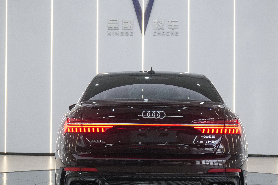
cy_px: 97
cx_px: 150
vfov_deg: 16.9
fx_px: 625
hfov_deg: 25.1
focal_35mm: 81
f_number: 6.3
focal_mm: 34
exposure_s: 1/100
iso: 1000
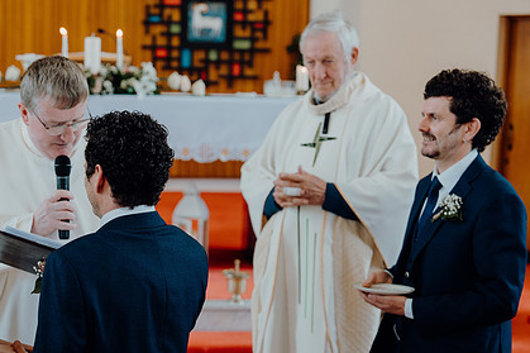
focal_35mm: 72
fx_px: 1060
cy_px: 235
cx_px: 173
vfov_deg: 18.9
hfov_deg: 27.9
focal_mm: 52
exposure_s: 1/200
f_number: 2.8
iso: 640
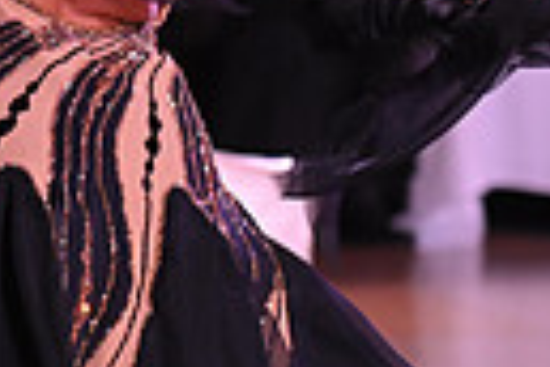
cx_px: -43
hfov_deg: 4.1
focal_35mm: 496
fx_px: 7577
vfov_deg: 2.8
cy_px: -228
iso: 1600
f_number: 4.5
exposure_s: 1/200
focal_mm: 110
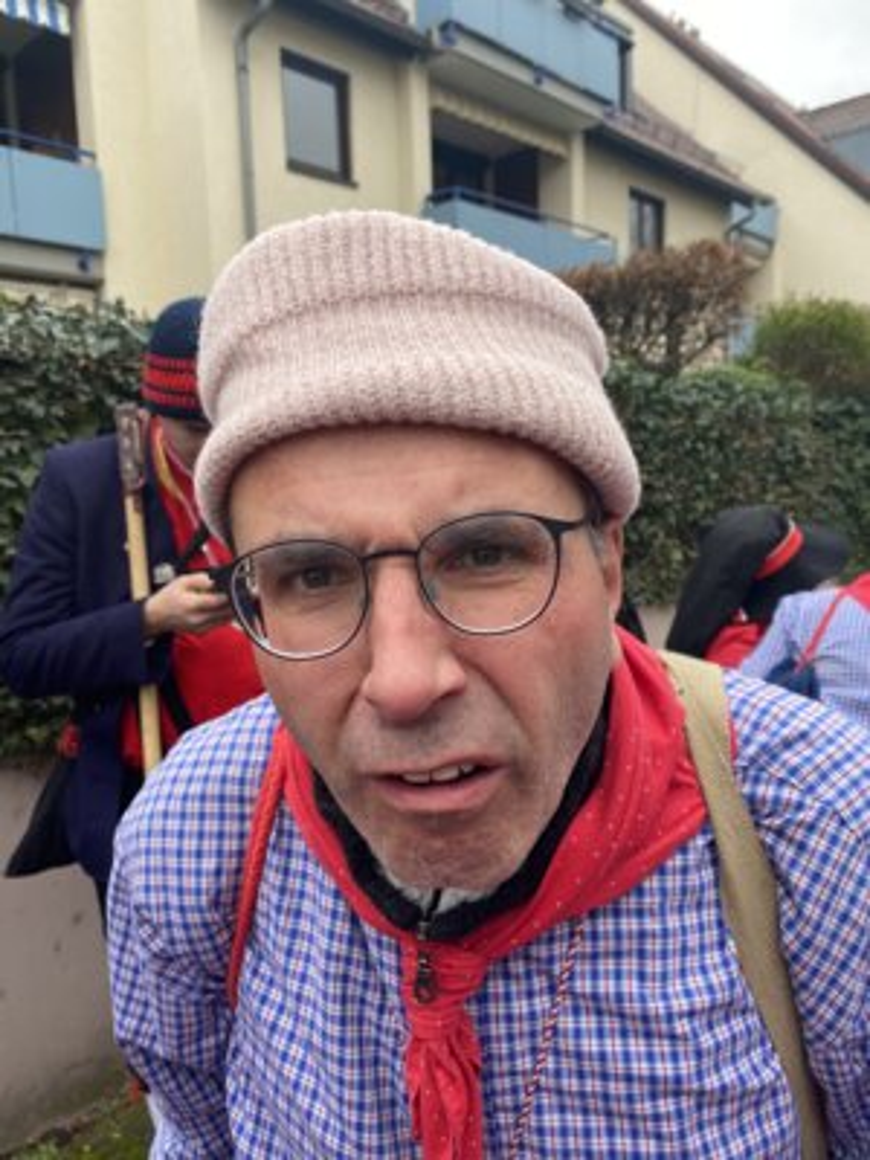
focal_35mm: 26
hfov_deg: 53.1
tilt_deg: -7.3
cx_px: 435
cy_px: 580
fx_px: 871
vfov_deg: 67.3
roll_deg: +2.0
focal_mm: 4.25
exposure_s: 1/122
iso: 64
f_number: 1.8
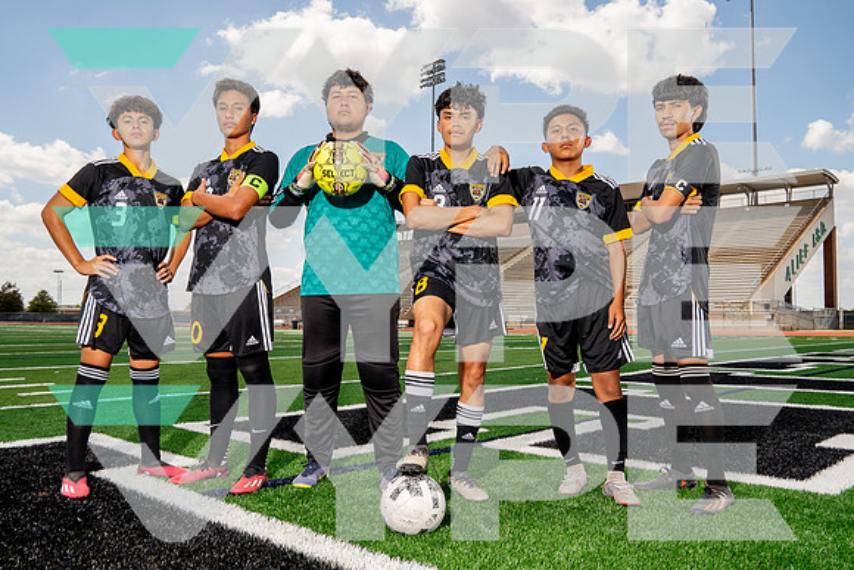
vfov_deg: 42.0
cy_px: 285
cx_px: 429
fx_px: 742
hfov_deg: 59.9
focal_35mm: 31
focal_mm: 28
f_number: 9
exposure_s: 1/250
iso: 160
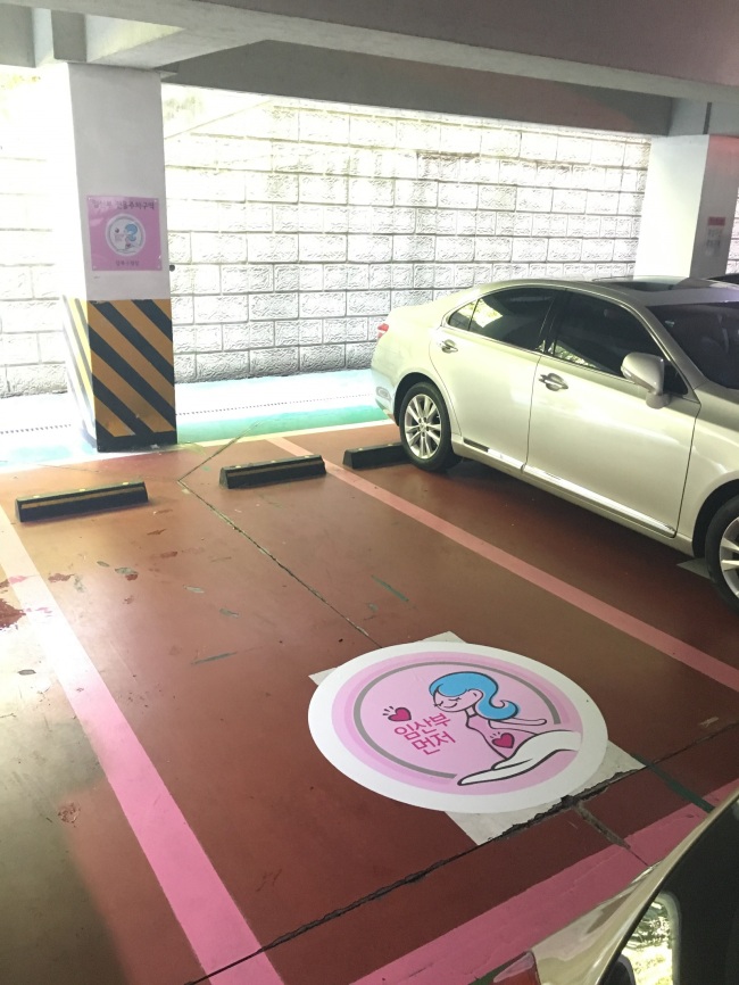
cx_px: 370
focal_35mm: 29
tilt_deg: -17.8
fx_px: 825
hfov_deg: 48.2
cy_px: 492
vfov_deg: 61.6
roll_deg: -1.2
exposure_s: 1/15
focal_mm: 4.15
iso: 400
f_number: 2.2
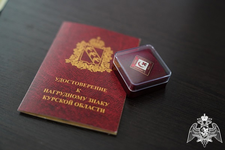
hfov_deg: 41.1
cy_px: 75
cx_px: 112
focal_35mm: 48
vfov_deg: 28.1
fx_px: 300
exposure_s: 1/160
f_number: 2.8
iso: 4000
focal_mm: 48
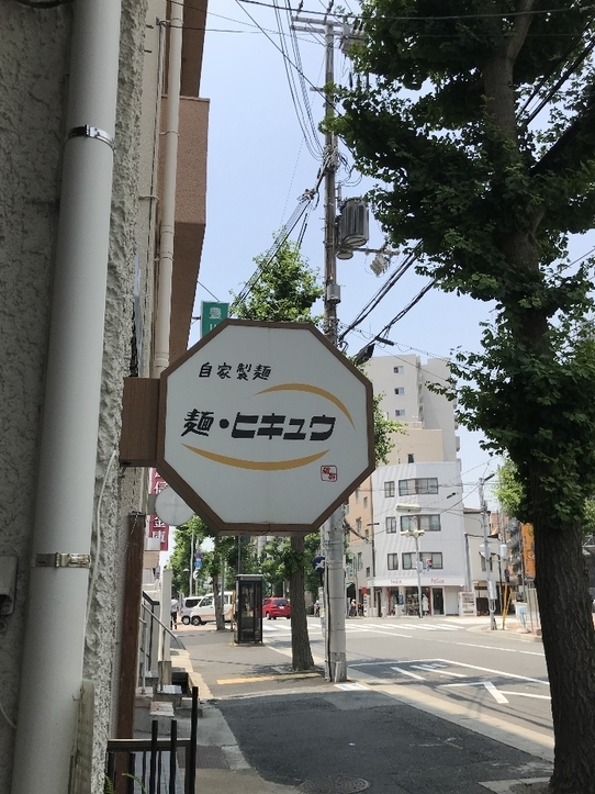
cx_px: 267
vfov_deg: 58.3
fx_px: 711
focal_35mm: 31
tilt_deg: +14.5
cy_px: 422
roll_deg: +0.6
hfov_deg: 45.4
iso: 20
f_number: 1.8
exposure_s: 1/1916
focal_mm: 3.99
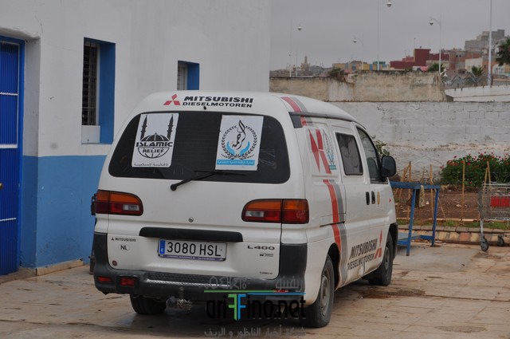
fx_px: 1167
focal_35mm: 82
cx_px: 255
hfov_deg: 24.6
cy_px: 170
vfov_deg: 16.5
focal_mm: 55
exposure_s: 1/320
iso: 200
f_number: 9
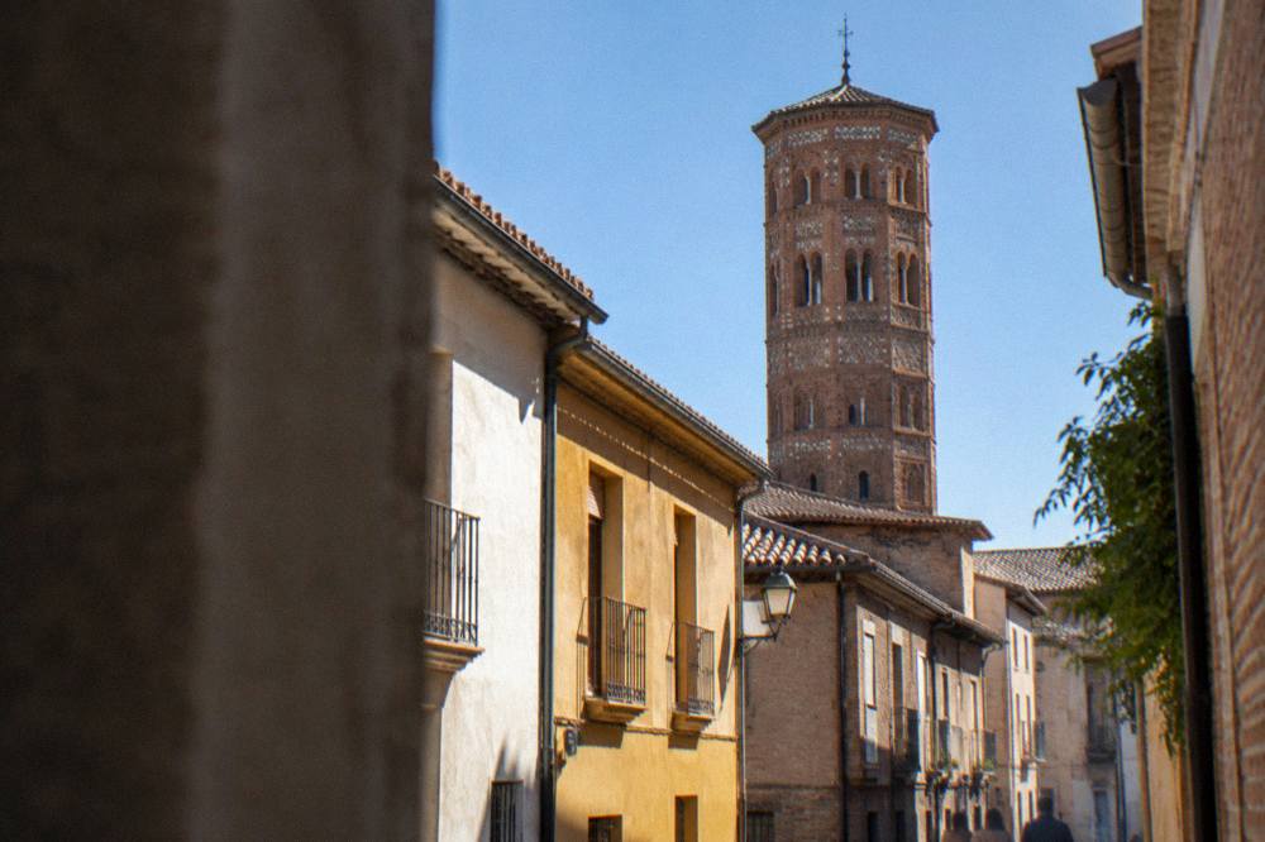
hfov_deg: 54.5
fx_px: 1229
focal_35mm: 35
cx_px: 632
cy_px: 421
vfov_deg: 37.8
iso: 500
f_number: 10
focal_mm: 35
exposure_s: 1/200
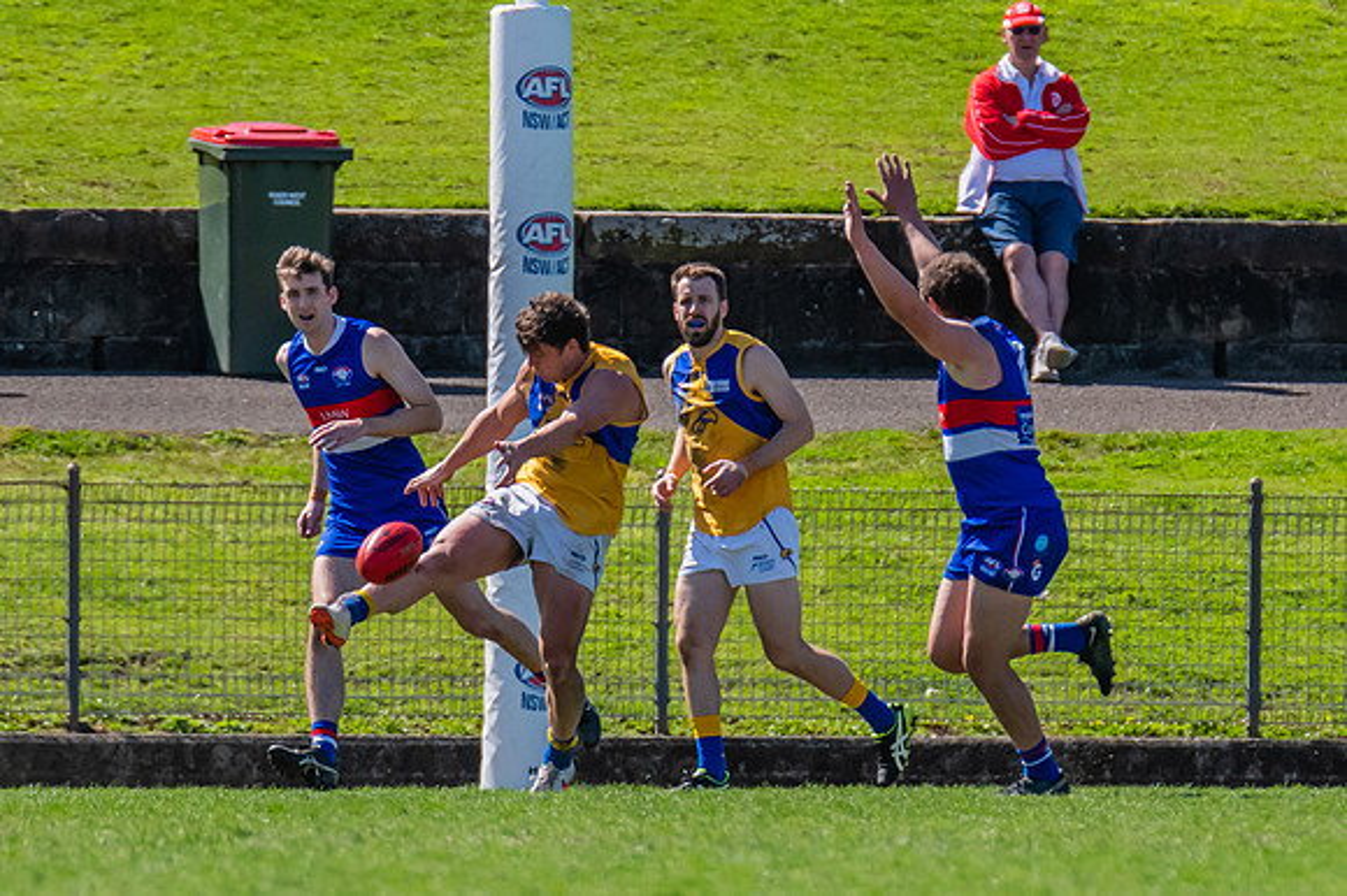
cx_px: 359
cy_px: 318
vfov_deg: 1.4
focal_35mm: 1016
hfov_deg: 2.0
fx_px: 37985
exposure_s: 1/2000
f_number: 6.3
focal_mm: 420
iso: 800
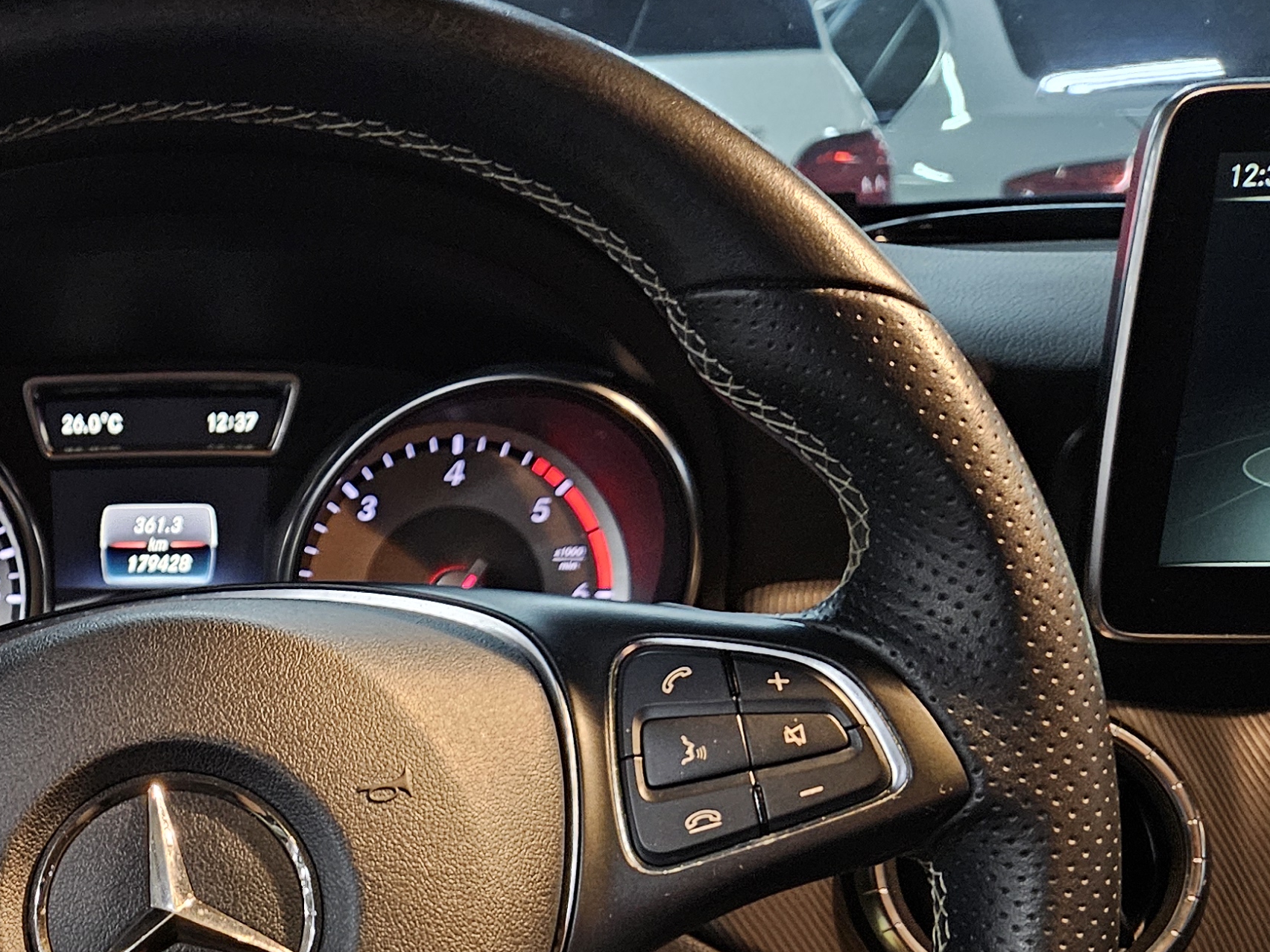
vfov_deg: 26.0
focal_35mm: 54
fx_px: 1981
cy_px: 885
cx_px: 5
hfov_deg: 32.7
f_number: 1.8
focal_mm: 5.4
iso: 800
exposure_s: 1/25
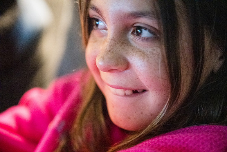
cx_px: 114
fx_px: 441
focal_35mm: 70
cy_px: 76
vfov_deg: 19.5
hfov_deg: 28.8
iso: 25600
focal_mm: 70
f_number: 2.8
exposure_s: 1/160
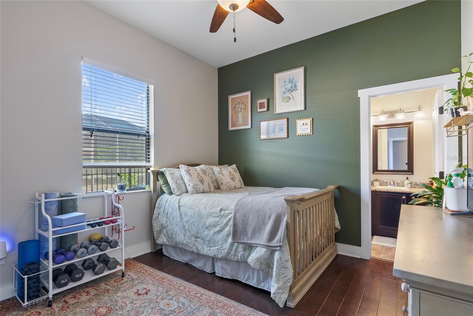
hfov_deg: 93.3
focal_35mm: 17
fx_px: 223
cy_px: 158
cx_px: 236
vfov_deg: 70.5
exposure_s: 1/1.25
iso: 400
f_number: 8
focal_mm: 17
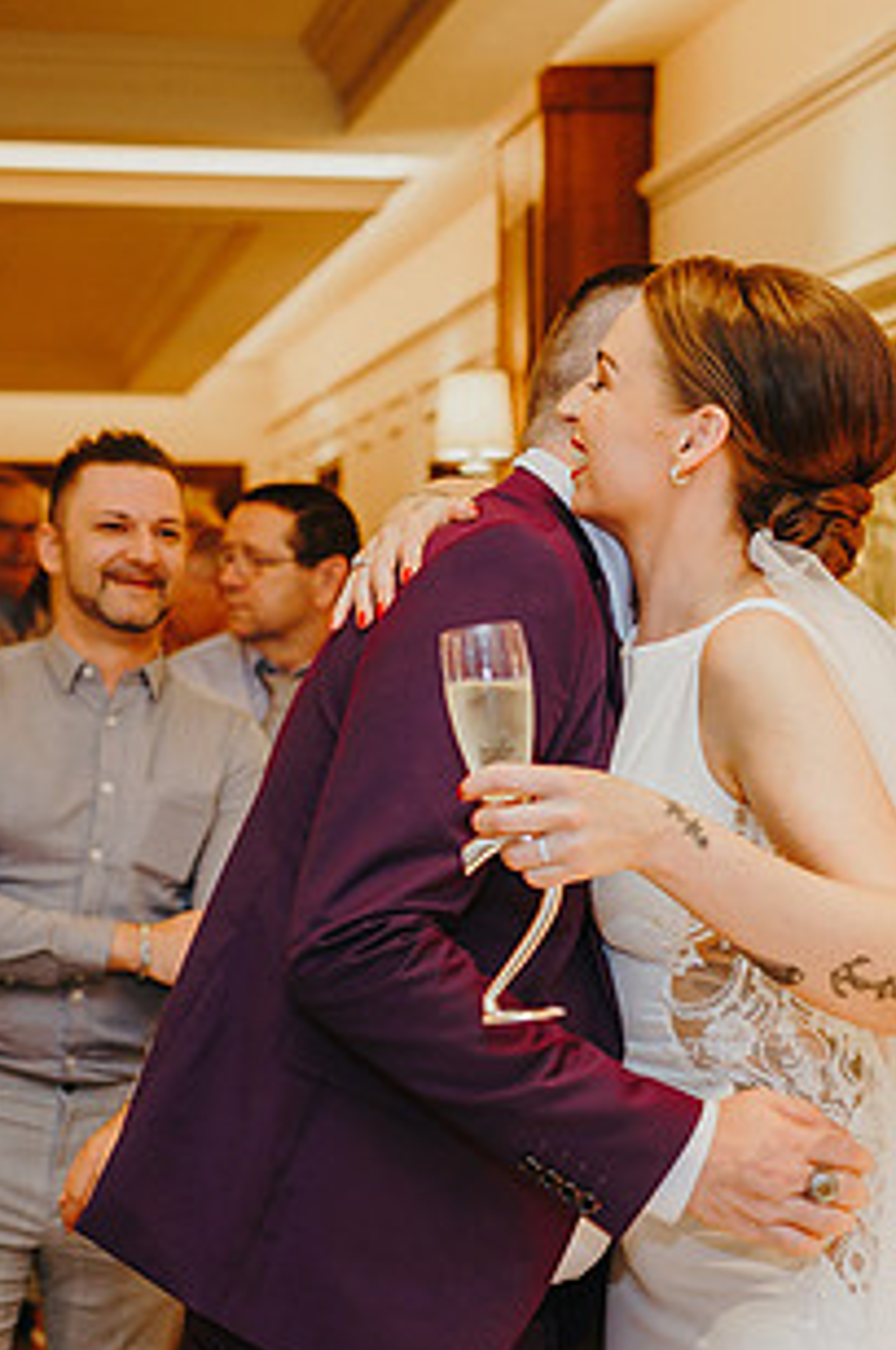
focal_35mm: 78
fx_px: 2918
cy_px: 849
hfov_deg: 17.5
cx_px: 405
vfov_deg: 25.9
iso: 640
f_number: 2.2
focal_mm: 35
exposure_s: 1/200
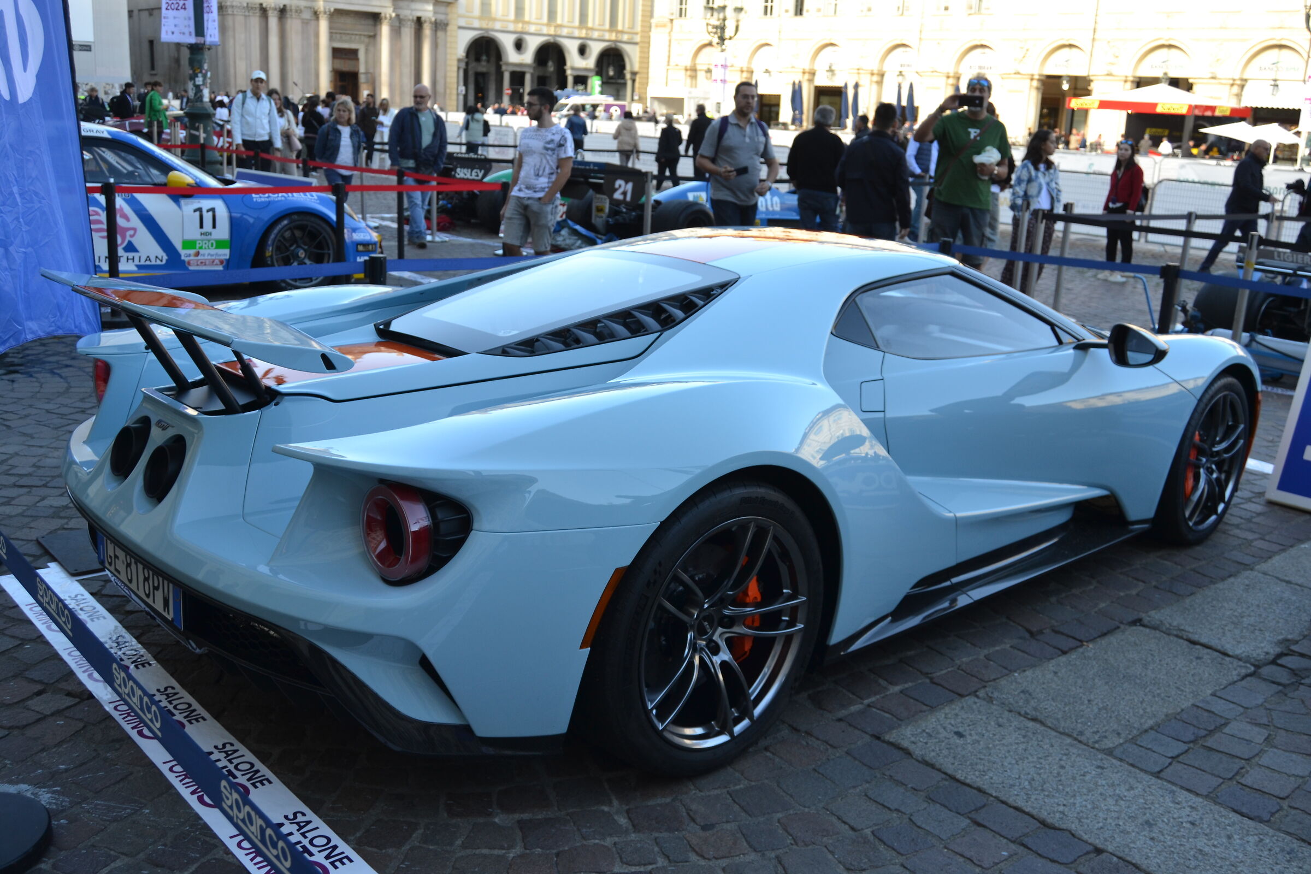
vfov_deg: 40.0
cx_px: 656
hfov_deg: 57.2
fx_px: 1202
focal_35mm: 33
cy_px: 437
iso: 200
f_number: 5.6
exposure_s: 1/125
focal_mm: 22
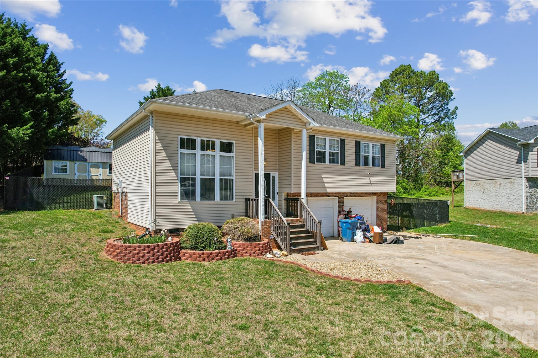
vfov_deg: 57.2
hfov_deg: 78.6
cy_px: 179
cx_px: 269
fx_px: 329
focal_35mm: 22
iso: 110
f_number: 2.8
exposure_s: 1/250
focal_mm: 8.4
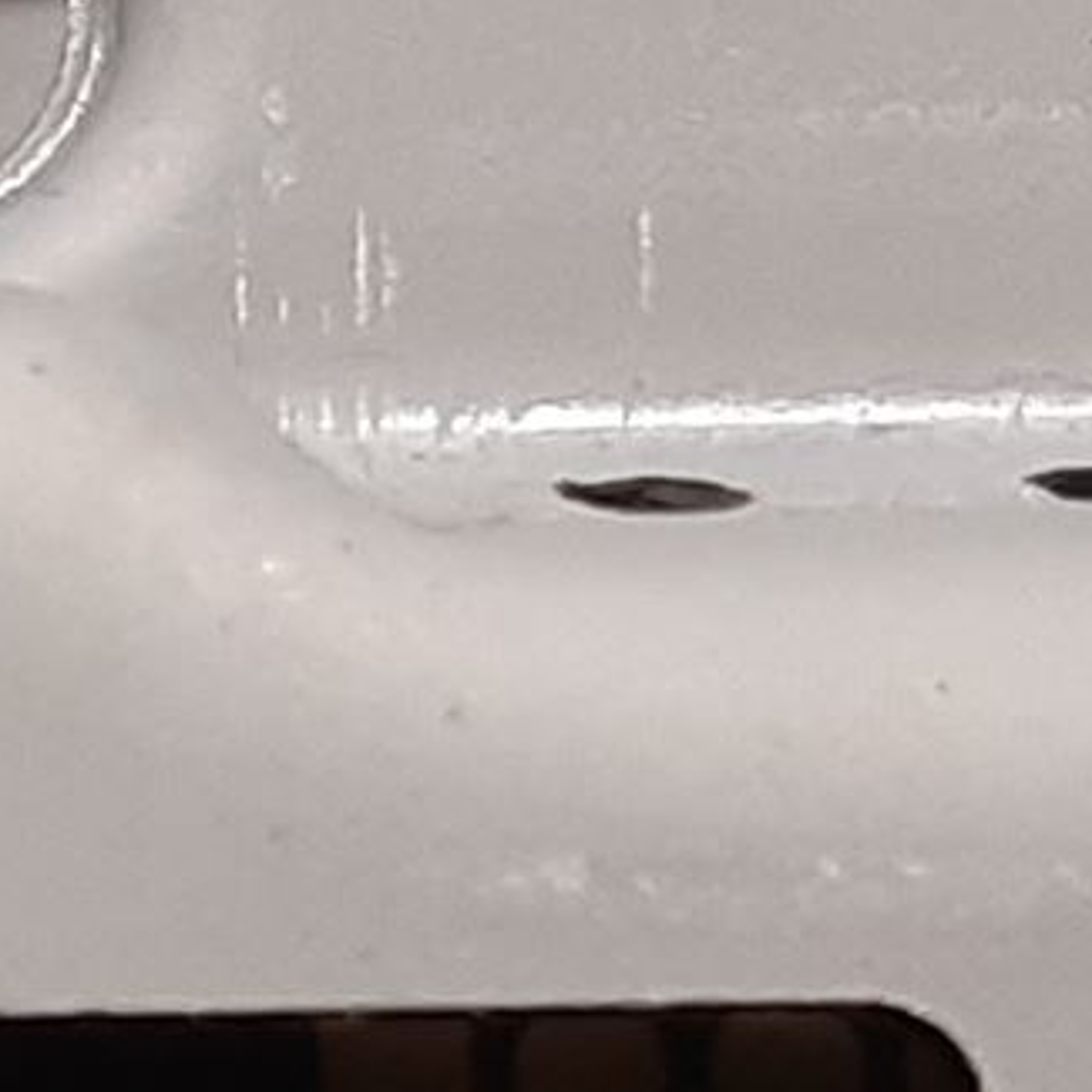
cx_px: -1163
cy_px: 1683
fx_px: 5175
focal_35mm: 145
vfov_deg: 11.5
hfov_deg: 10.9
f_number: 1.7
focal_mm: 3.93
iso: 125
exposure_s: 1/50
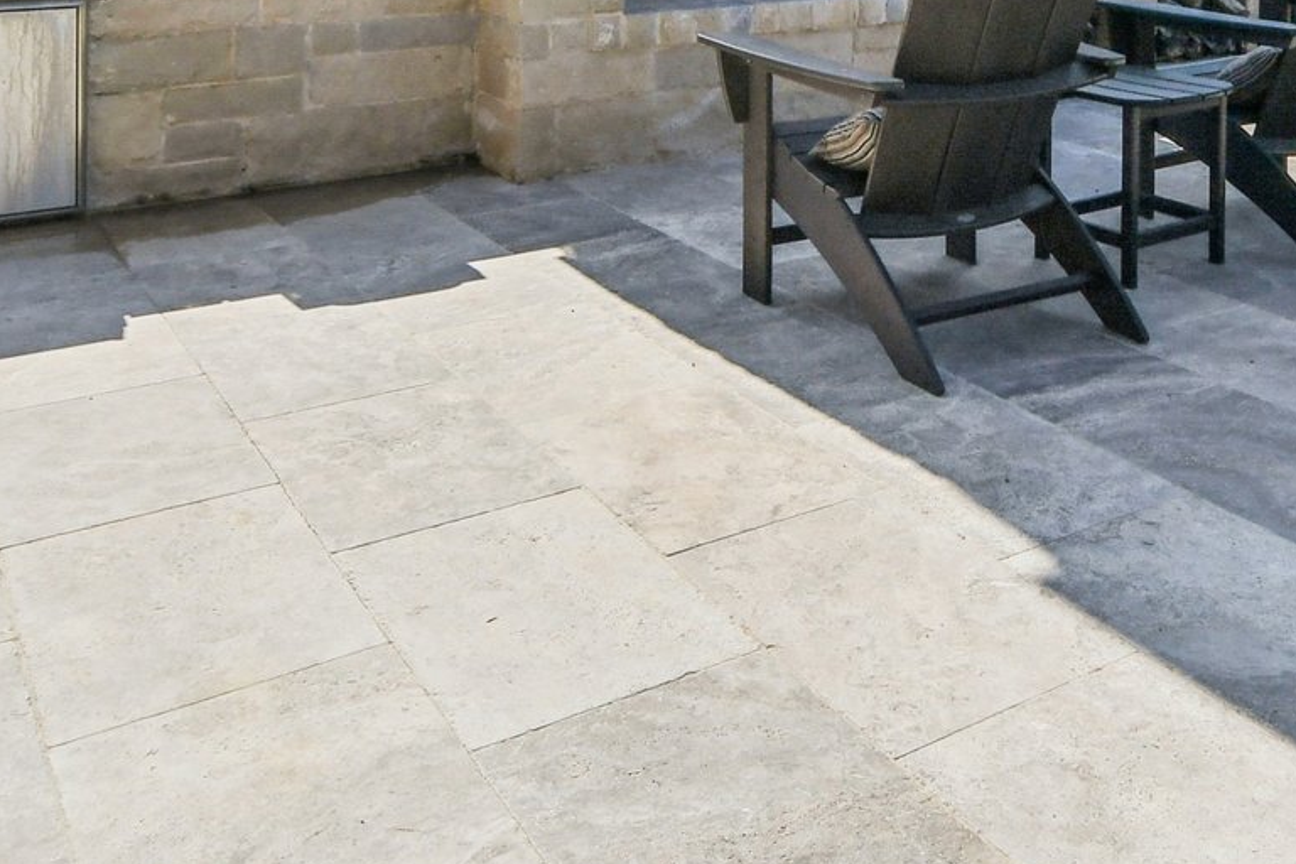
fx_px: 1440
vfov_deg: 27.8
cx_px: 955
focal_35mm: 40
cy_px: -257
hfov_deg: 46.9
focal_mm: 10
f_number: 8
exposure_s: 1/2000
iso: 400
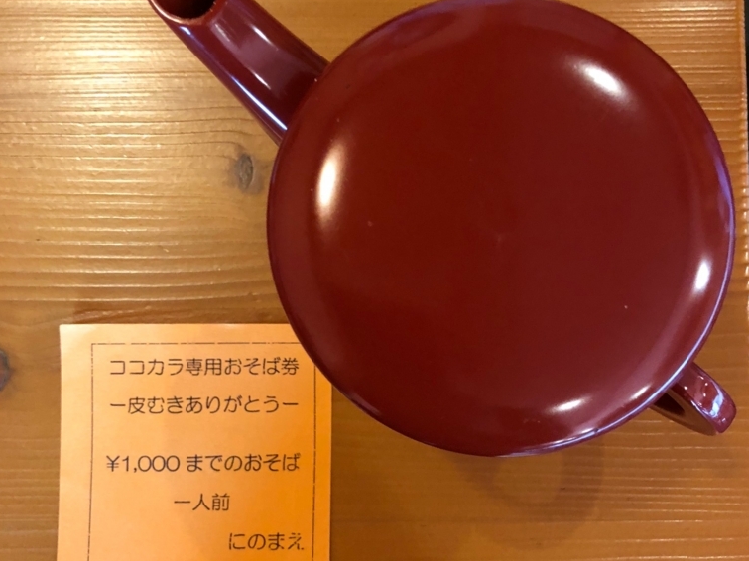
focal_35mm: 38
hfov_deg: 49.0
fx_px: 822
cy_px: 296
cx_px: 371
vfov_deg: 37.7
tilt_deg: -85.9
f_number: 1.8
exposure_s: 1/5
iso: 100
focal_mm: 4
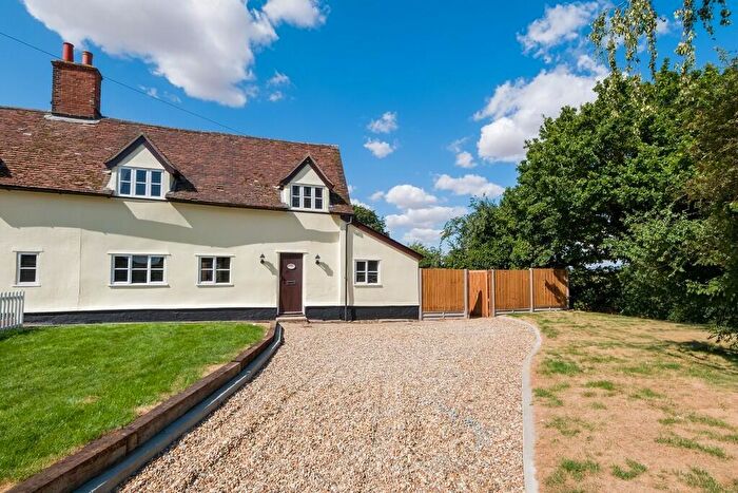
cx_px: 369
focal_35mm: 15
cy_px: 246
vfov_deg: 77.4
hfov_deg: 100.4
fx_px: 308
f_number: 9
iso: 160
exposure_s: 1/200
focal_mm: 10.1
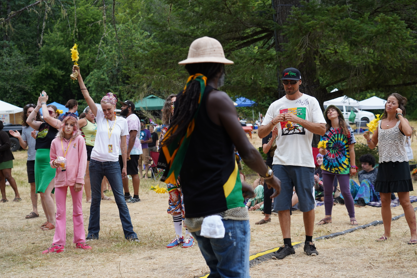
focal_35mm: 63
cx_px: 201
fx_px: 730
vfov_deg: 21.6
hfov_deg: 31.9
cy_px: 145
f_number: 4
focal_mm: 58
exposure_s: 1/160
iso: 200
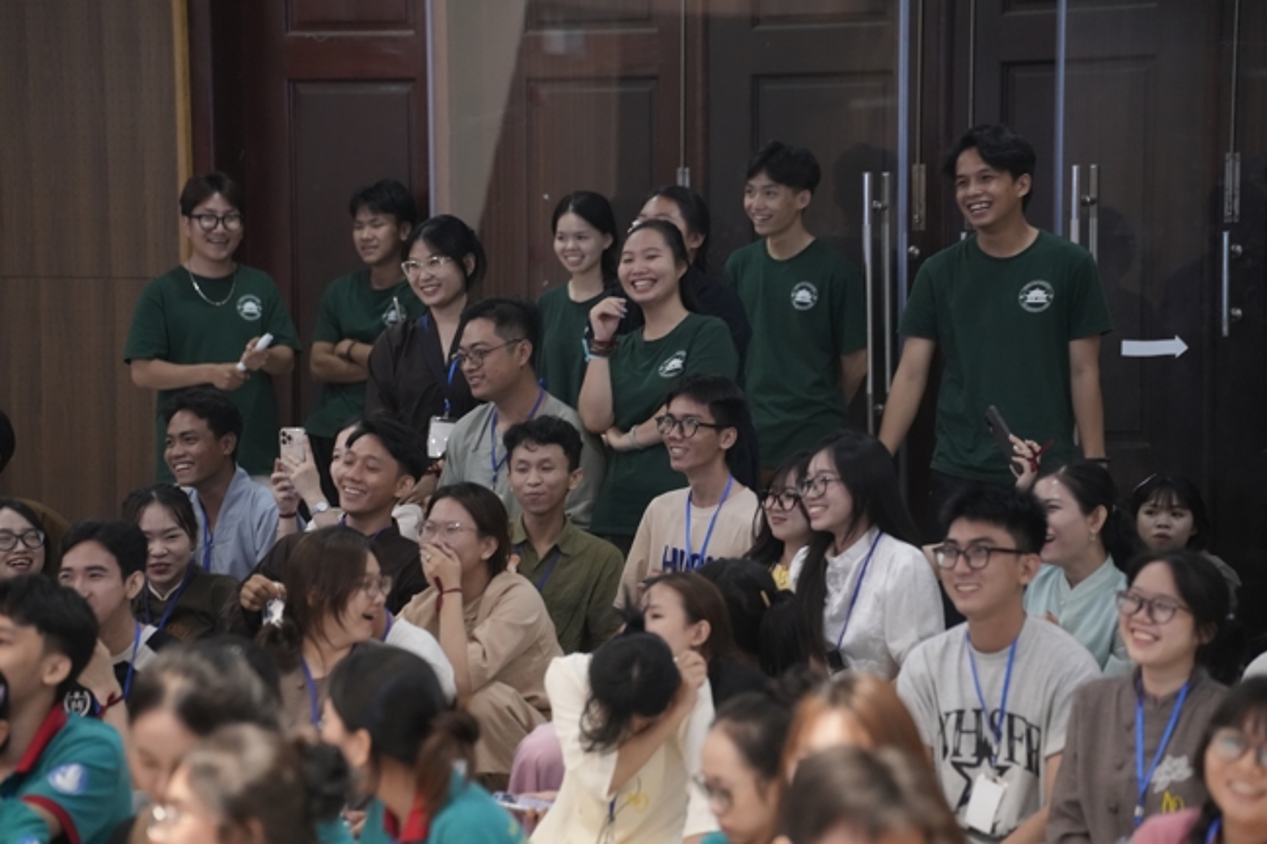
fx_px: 5278
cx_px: 634
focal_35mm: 150
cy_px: 422
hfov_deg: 13.7
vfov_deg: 9.1
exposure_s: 1/100
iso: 5000
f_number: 4
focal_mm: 150
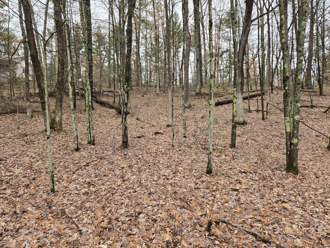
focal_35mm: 23
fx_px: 219
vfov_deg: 58.9
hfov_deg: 73.9
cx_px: 165
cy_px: 124
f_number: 1.8
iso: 25
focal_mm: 5.4
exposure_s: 1/249
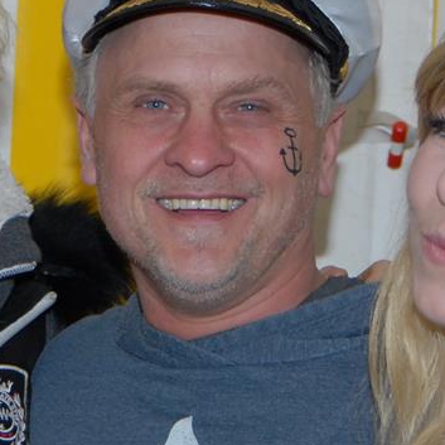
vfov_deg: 10.0
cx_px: -30
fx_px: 2531
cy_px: 250
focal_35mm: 174
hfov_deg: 10.0
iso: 400
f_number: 5.6
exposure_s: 1/125
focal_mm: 42
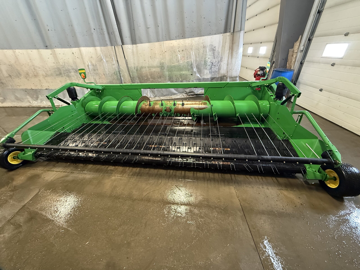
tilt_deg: -29.6
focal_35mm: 14
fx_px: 146
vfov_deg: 85.7
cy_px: 135
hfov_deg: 102.1
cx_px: 180
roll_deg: +2.1
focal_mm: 2.22
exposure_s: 1/60
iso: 800
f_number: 2.2
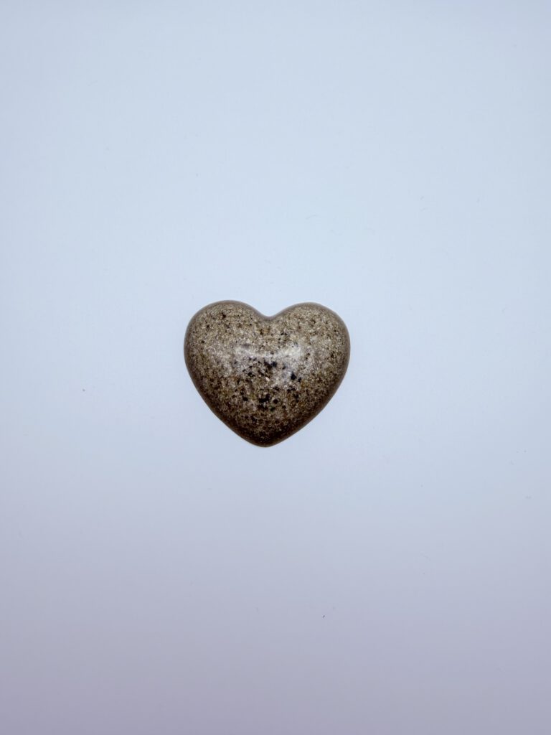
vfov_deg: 71.6
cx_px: 276
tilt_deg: -77.8
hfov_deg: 56.8
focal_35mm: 24
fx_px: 509
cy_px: 368
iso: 32
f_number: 2.2
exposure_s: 1/300
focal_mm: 2.22
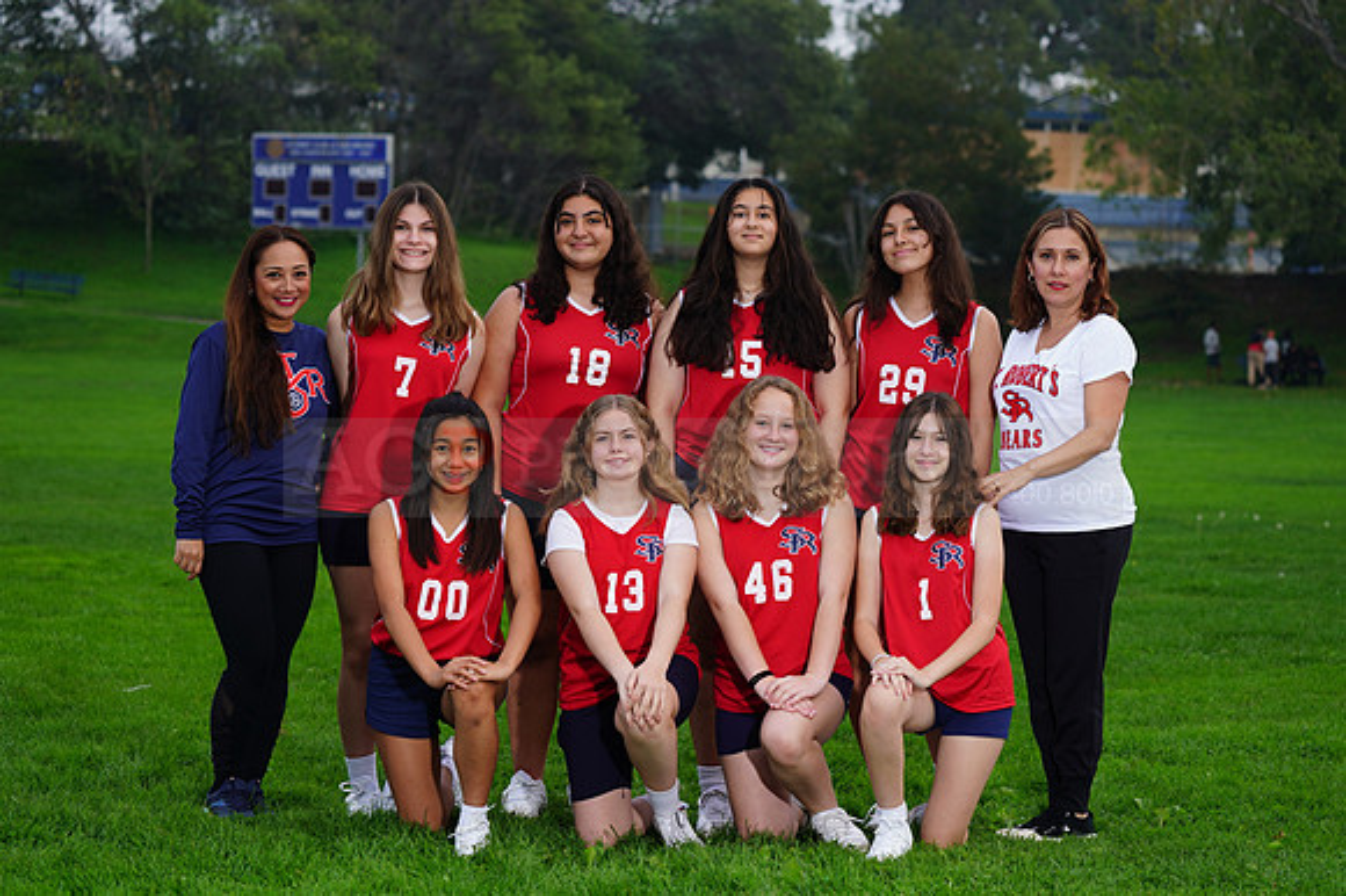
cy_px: 448
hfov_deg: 20.4
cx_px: 673
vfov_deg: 13.7
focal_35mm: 100
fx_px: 3737
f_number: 5
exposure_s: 1/80
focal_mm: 100
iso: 200
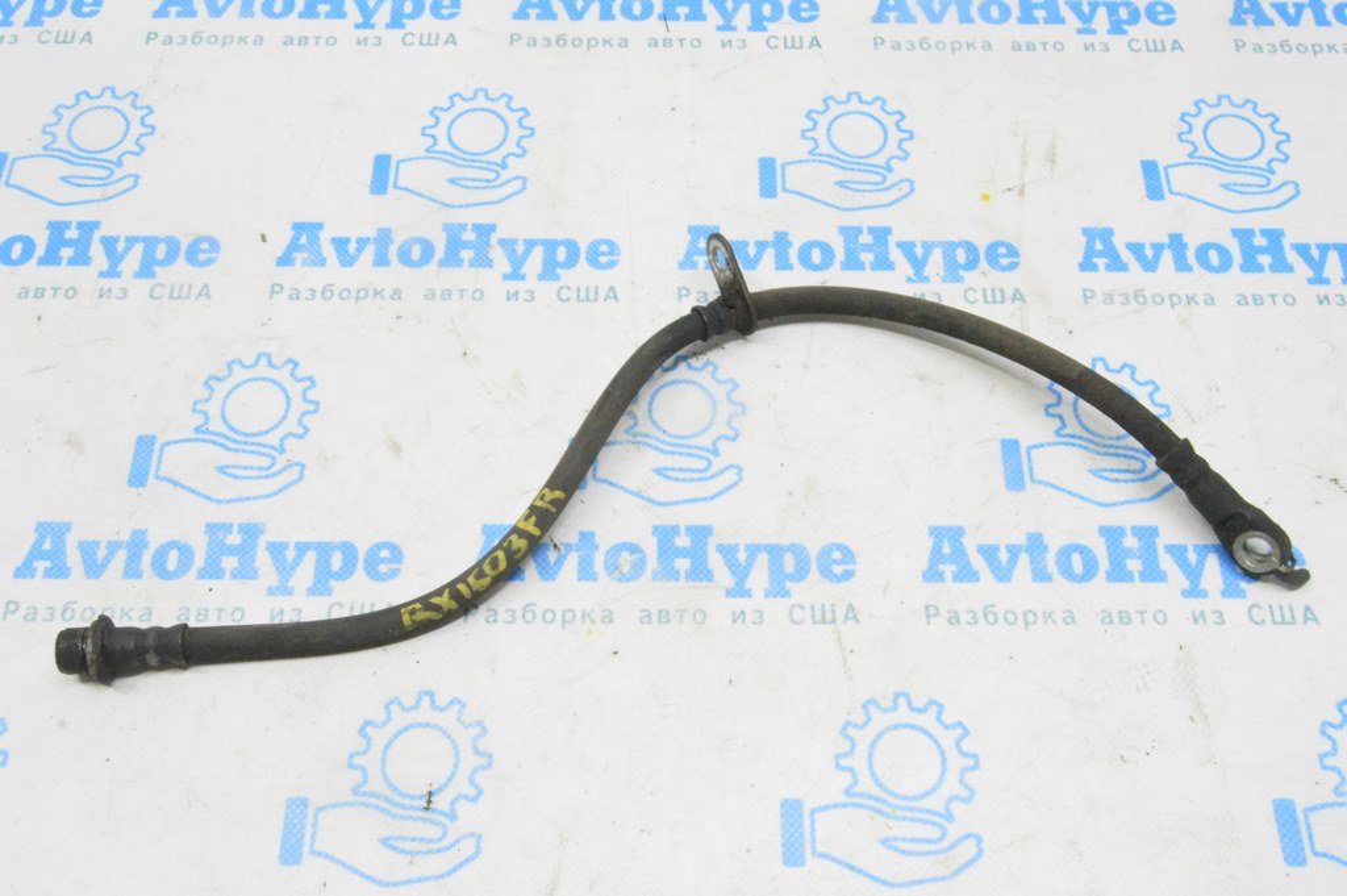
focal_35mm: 34
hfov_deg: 55.1
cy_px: 448
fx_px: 1290
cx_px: 674
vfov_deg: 38.3
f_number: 20
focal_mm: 23
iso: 6400
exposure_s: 1/15
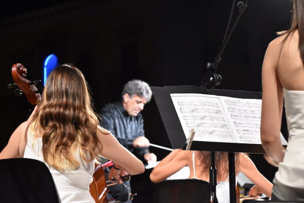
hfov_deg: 19.5
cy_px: 102
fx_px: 887
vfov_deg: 13.0
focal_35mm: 105
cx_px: 152
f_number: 5.3
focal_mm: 70
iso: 1600
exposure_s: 1/40
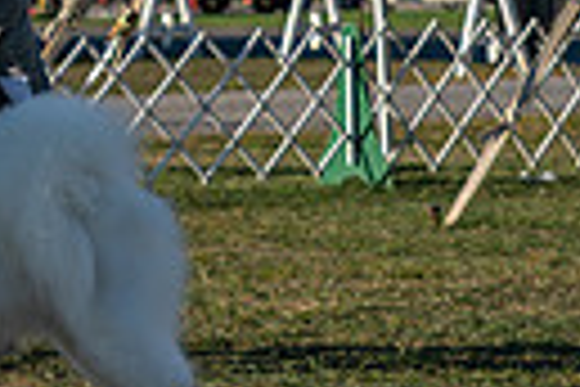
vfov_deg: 4.4
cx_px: -180
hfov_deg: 6.5
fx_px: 5058
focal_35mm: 314
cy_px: -74
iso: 125
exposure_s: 1/1250
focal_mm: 70
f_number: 4.5
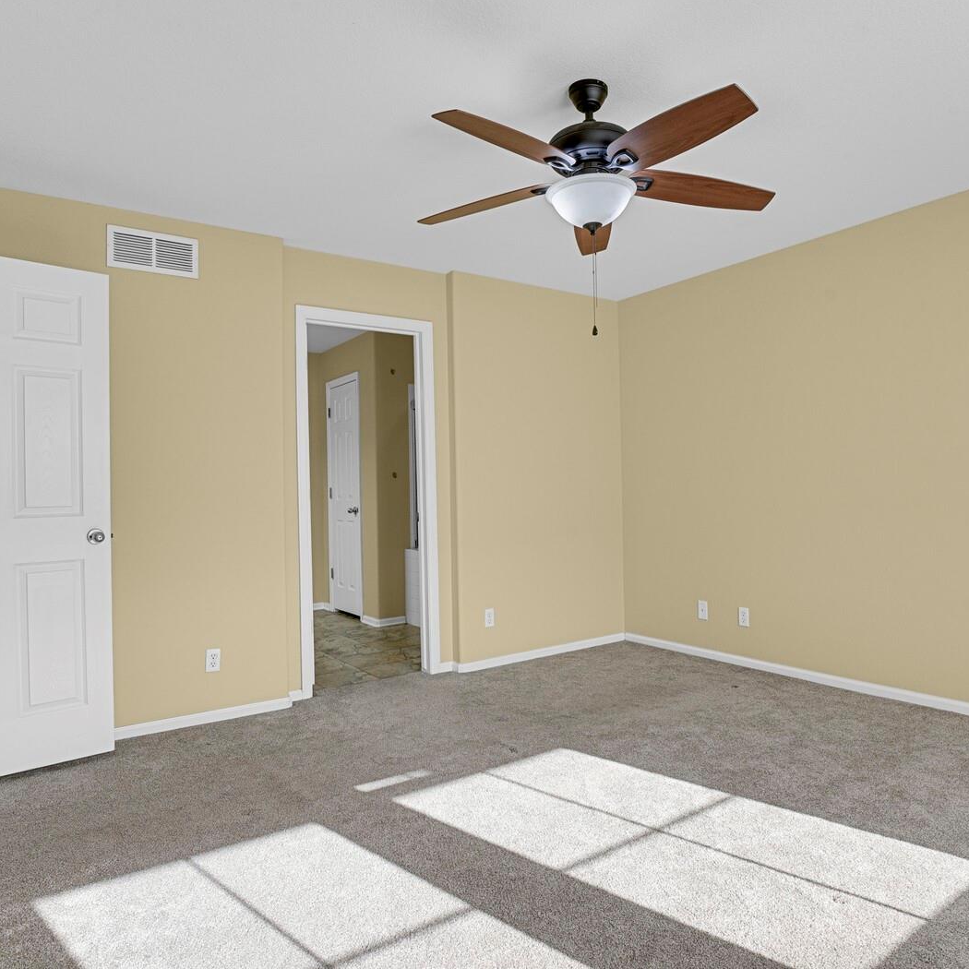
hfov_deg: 69.6
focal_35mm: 22
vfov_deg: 69.6
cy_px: 479
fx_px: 697
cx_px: 514
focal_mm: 17
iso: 250
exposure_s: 1/3
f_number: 8
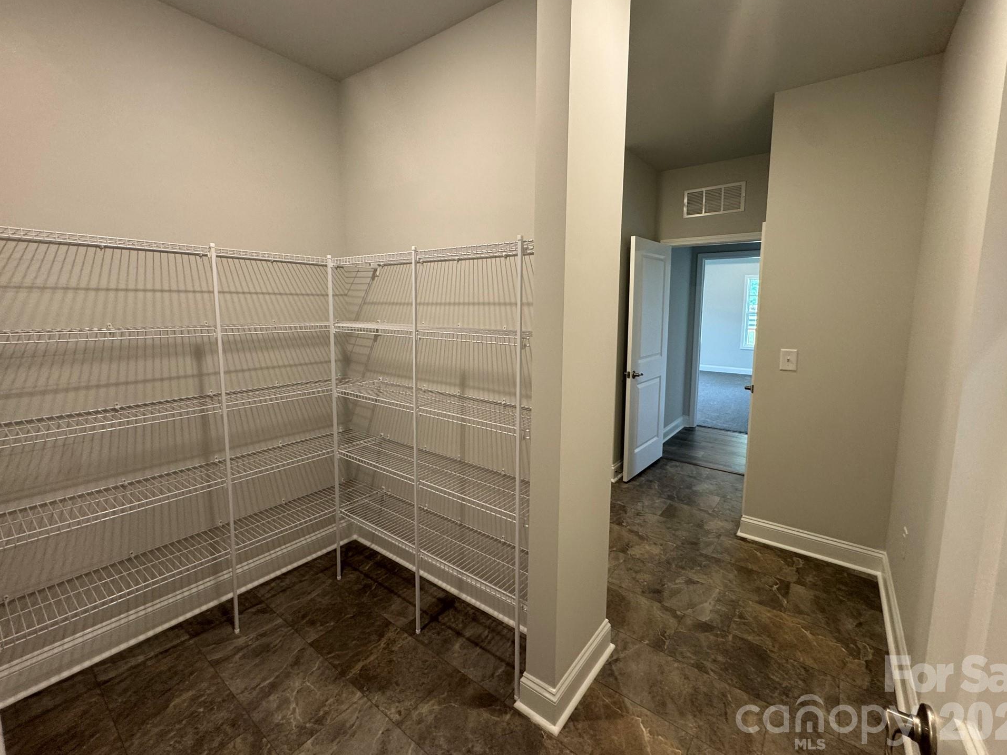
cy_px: 354
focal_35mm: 15
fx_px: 436
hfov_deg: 98.1
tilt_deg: -6.6
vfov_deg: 81.7
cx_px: 513
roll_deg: -0.5
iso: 160
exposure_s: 1/60
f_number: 2.2
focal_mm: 2.22
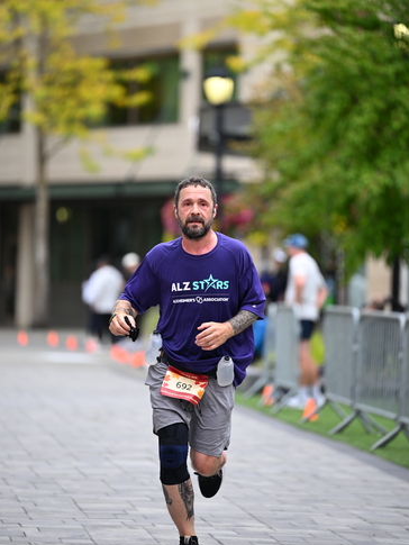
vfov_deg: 9.1
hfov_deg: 6.8
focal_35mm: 218
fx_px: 3433
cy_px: 255
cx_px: 205
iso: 640
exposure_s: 1/2000
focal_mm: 200
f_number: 2.8
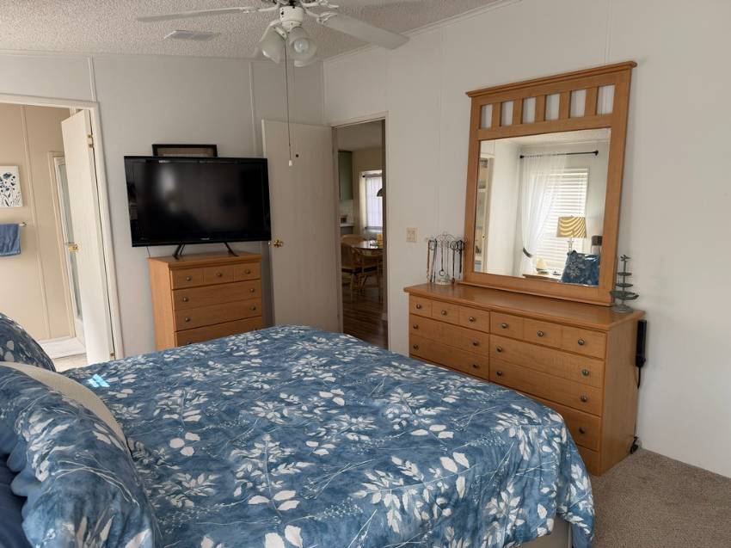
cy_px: 274
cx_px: 366
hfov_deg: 71.6
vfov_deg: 56.8
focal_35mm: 24
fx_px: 507
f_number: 1.78
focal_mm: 6.76
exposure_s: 1/192
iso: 100
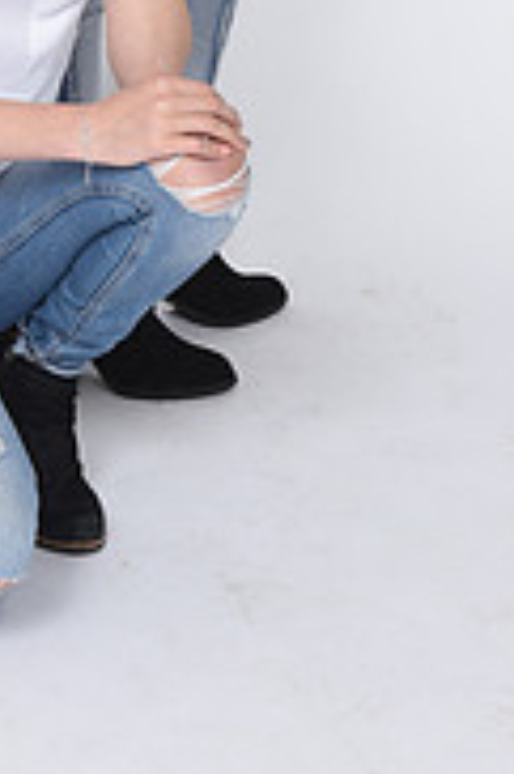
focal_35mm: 153
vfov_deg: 12.8
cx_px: -6
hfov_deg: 8.9
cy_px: -349
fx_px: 3283
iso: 160
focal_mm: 48
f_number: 8
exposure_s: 1/100
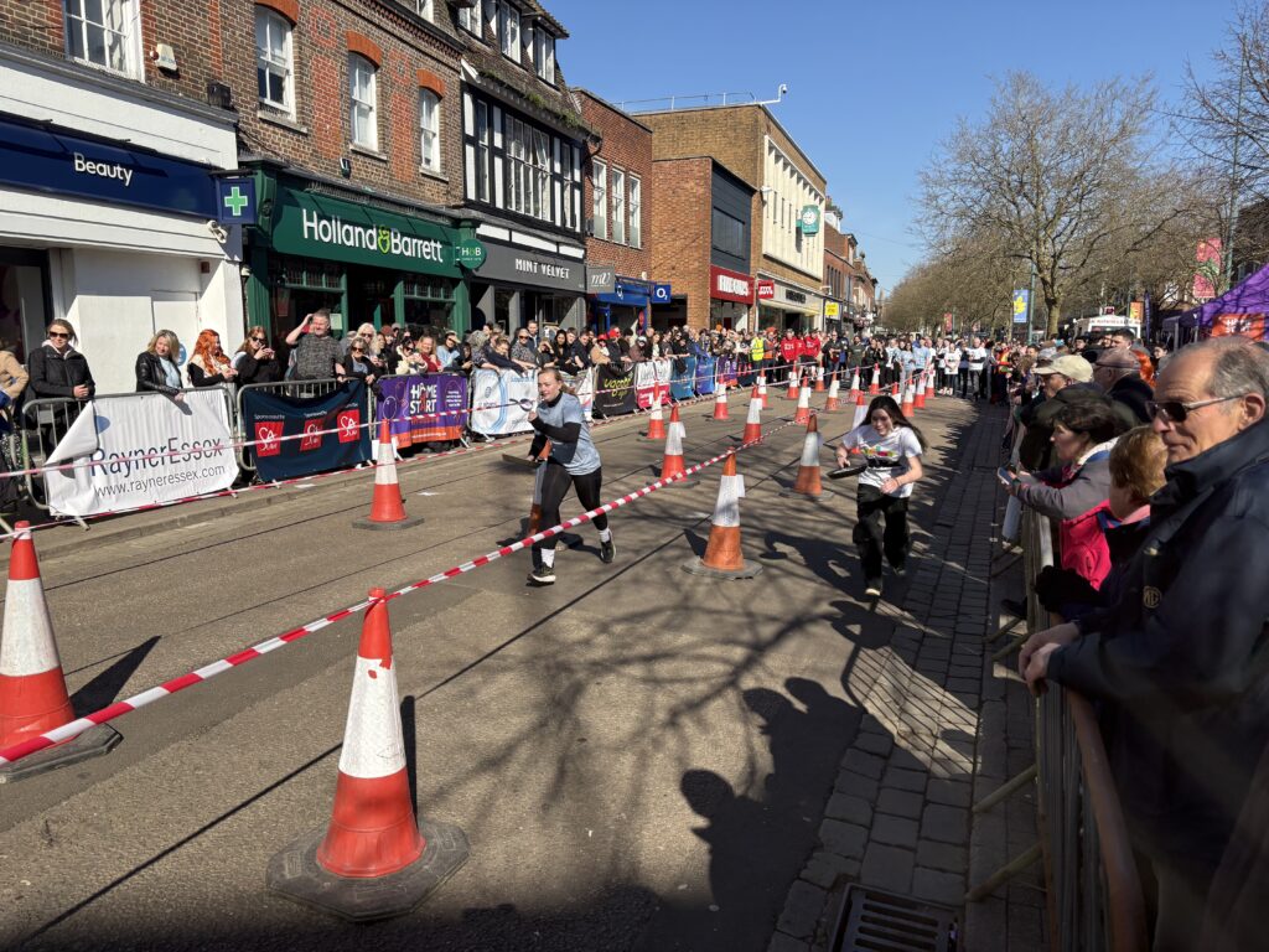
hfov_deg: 67.3
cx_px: 634
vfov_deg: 53.1
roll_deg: +0.4
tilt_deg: -6.9
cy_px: 476
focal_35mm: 26
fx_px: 953
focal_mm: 5.96
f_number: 1.6
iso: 64
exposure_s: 1/3831
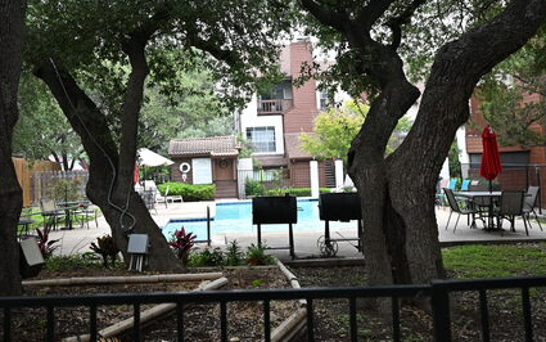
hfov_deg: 43.4
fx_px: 685
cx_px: 248
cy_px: 70
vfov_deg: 27.5
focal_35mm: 46
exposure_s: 1/250
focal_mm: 30
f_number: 4
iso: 360
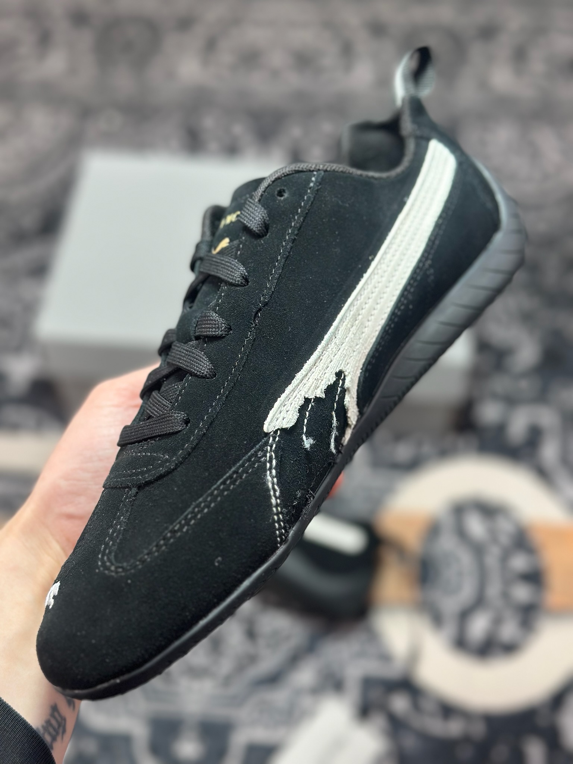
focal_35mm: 48
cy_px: 382
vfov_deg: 39.7
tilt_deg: -55.3
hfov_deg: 30.3
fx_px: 1059
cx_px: 286
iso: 80
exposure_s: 1/360
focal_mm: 6.86
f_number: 1.78
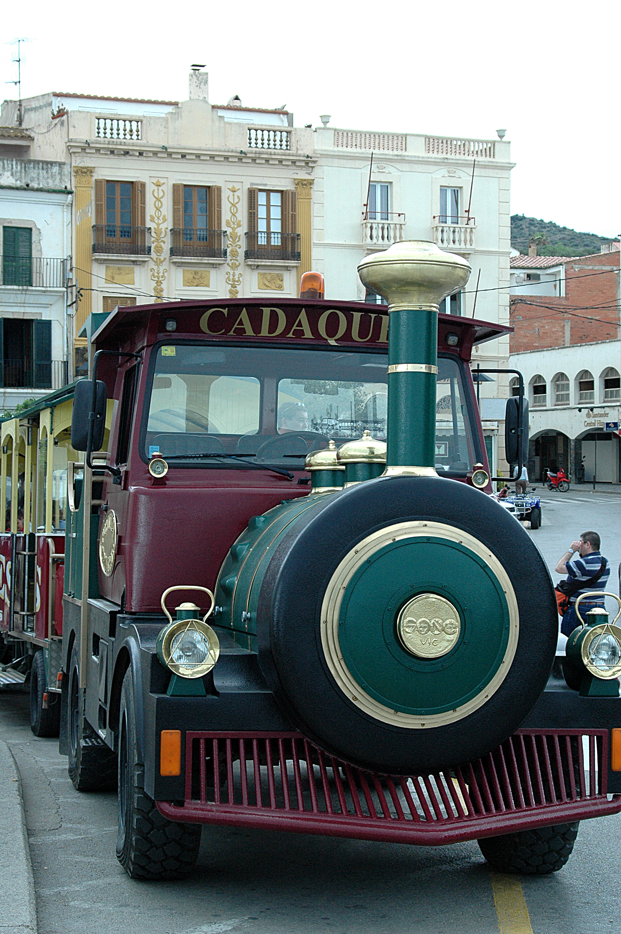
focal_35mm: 60
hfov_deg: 22.6
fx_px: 1555
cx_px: 310
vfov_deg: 33.4
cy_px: 467
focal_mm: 40
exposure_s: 1/160
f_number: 6.3
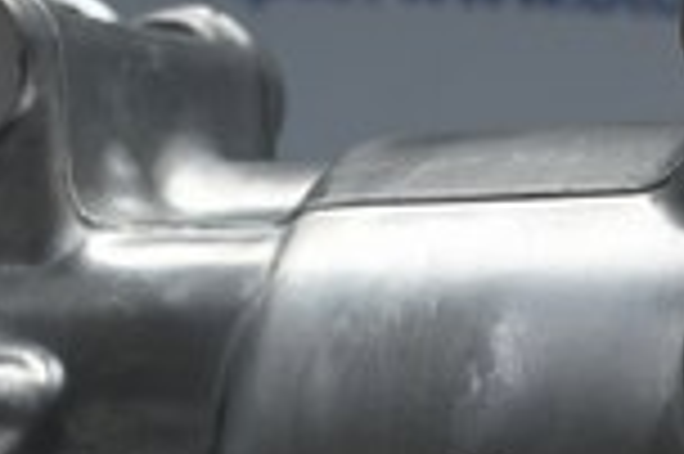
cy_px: 589
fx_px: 4954
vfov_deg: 5.2
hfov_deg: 7.9
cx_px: 531
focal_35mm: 261
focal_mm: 44
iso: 900
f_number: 6
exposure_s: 1/80
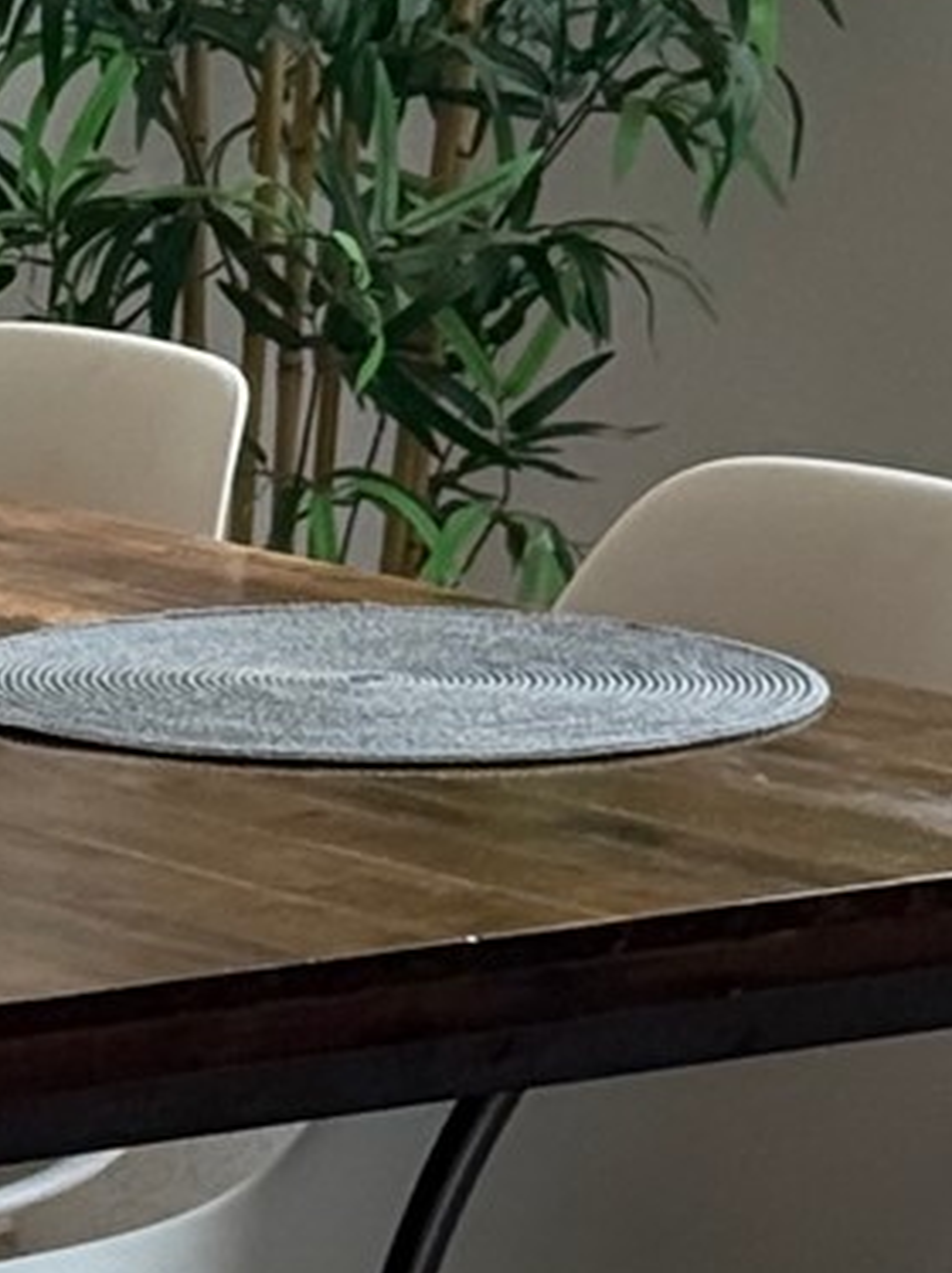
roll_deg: +0.4
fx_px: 9655
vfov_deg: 7.5
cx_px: -347
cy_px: 337
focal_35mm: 263
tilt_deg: -7.5
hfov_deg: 5.6
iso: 80
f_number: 1.78
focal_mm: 6.76
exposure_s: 1/386
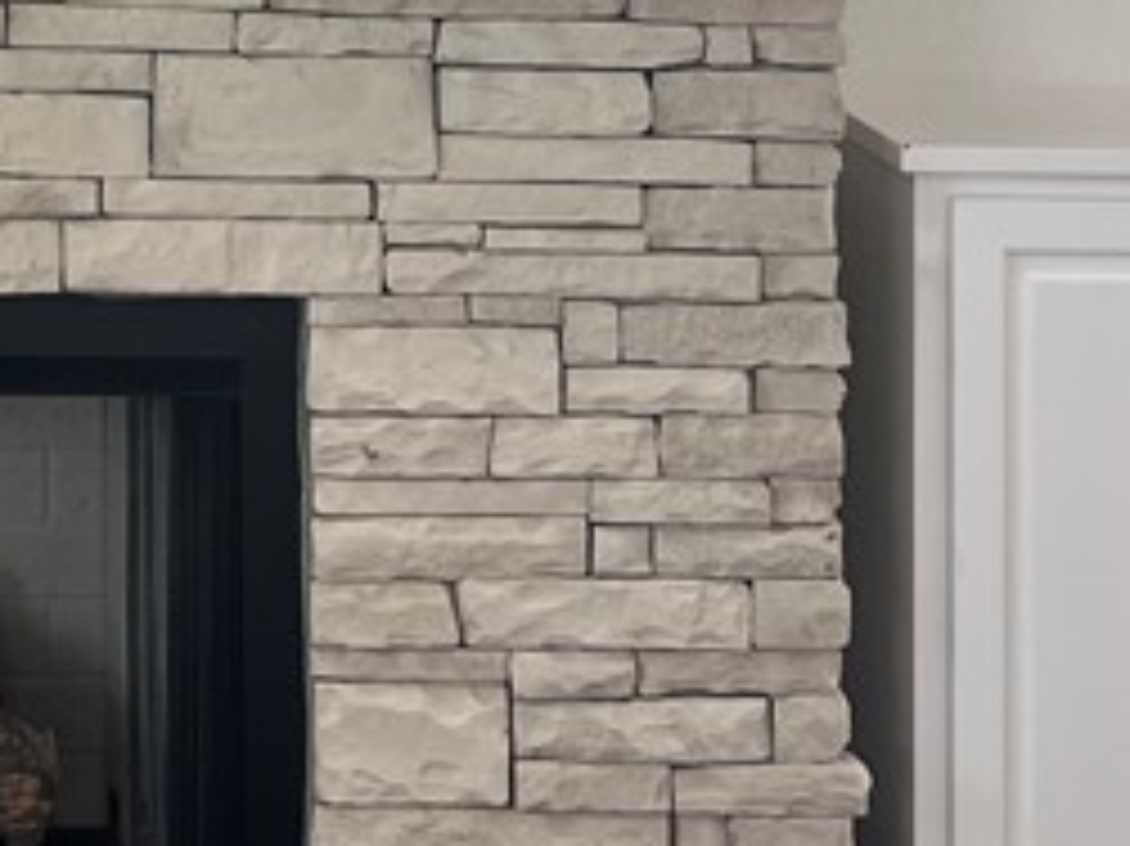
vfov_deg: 13.0
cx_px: -108
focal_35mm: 106
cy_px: -531
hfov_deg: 17.9
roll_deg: -0.3
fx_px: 3459
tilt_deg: +1.0
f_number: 1.5
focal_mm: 5.7
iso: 64
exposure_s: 1/120
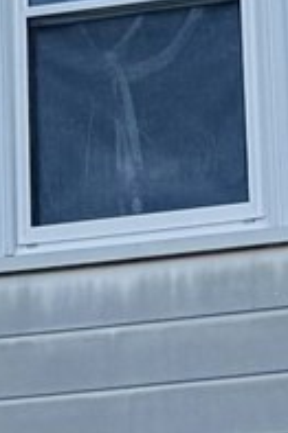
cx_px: -26
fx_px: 3125
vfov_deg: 7.9
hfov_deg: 5.3
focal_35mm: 260
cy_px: 345
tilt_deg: +17.4
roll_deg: +1.6
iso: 80
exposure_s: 1/4950
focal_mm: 6.76
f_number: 1.78
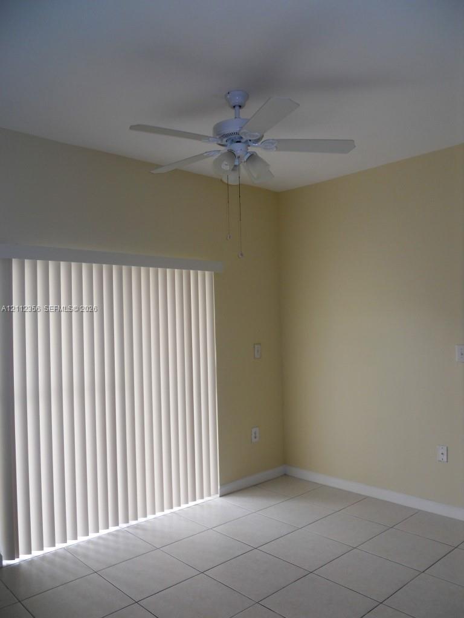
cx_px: 232
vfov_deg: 63.4
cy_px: 309
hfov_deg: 49.7
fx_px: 500
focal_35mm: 28
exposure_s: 1/80
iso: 80
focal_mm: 5
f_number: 2.7
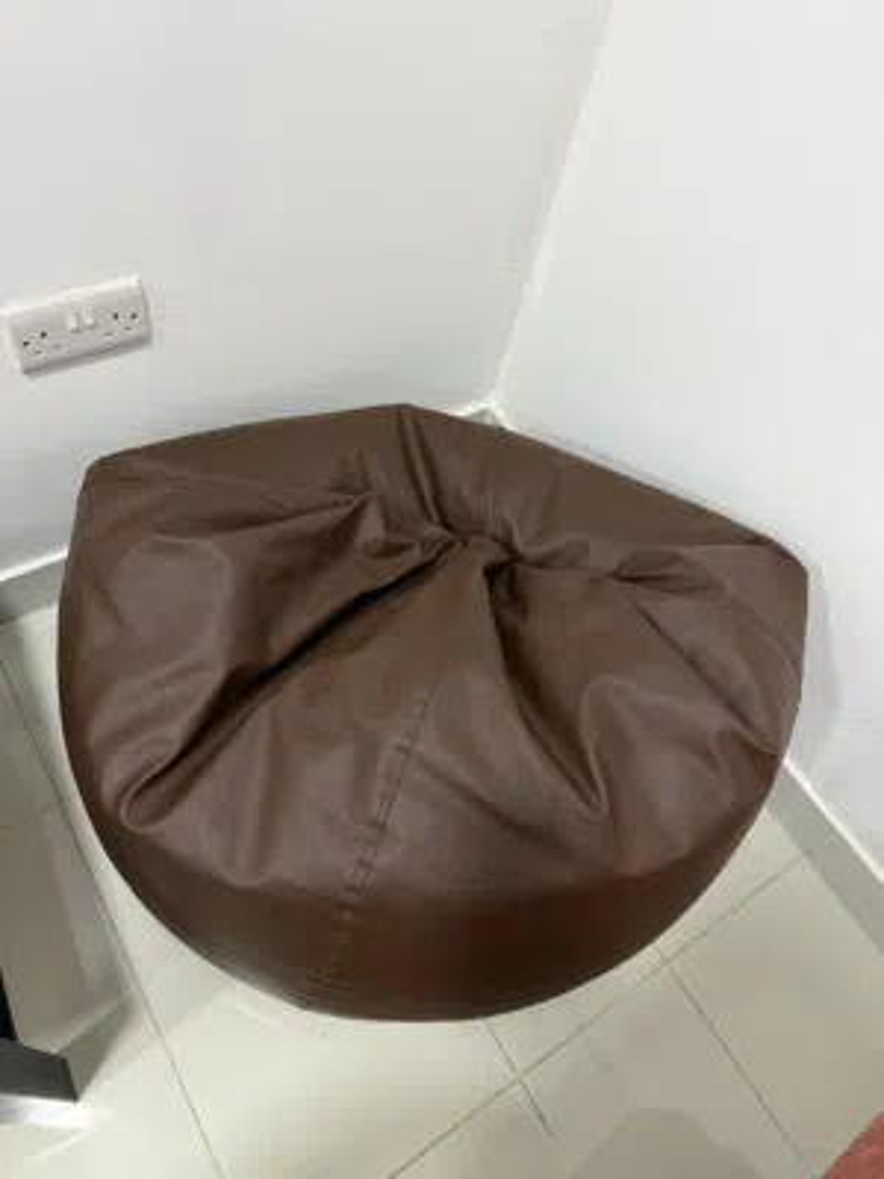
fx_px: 817
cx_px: 442
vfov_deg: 71.6
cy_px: 590
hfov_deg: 56.8
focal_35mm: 24
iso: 500
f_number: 1.78
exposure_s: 1/50
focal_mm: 6.76
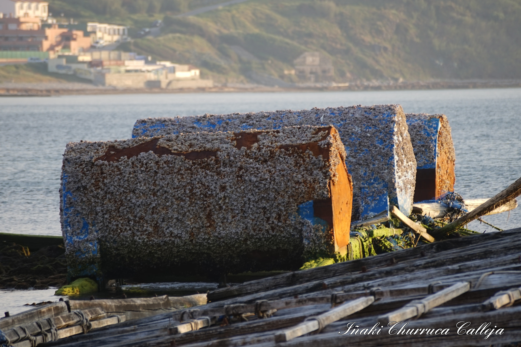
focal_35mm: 450
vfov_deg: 3.1
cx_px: 260
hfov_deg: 4.6
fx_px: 6512
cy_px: 174
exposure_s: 1/50
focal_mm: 300
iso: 50
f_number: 5.6
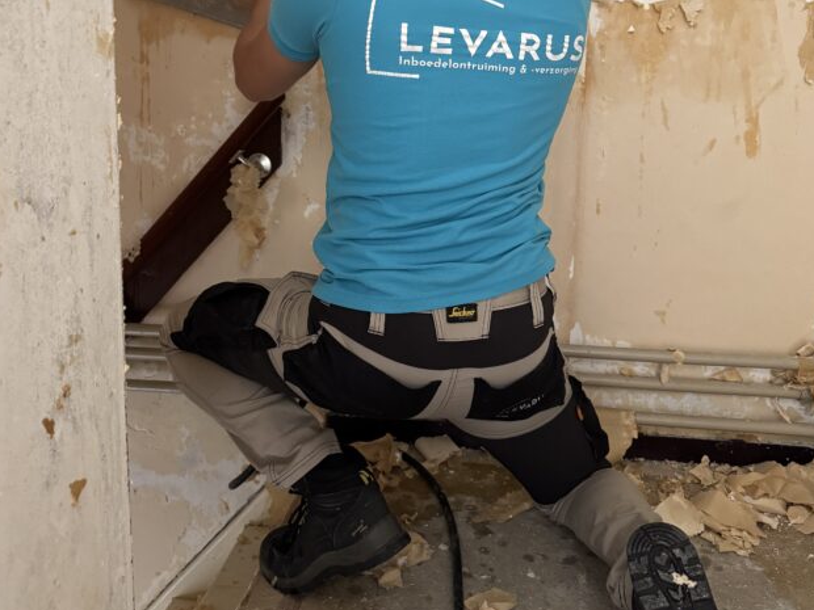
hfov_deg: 55.4
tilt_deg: -9.2
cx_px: 407
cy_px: 201
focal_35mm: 33
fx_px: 776
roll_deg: -1.2
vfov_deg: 42.3
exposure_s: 1/33
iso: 800
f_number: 1.78
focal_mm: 6.76
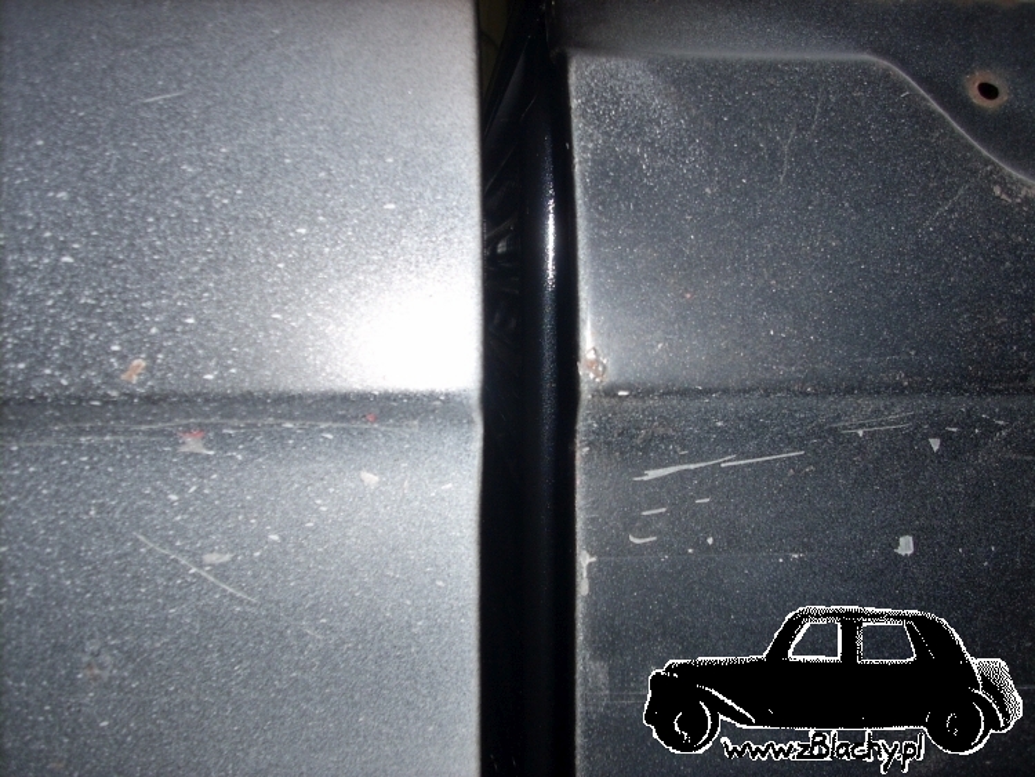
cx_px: 518
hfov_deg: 50.1
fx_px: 1107
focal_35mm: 37
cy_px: 388
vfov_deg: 38.7
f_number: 2.8
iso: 64
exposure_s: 1/60
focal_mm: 6.2
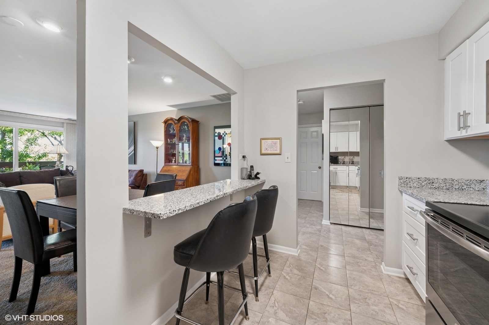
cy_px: 162
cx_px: 244
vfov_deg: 81.1
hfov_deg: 104.3
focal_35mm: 14
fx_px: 190
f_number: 9.5
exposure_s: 1/4
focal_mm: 14
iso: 200
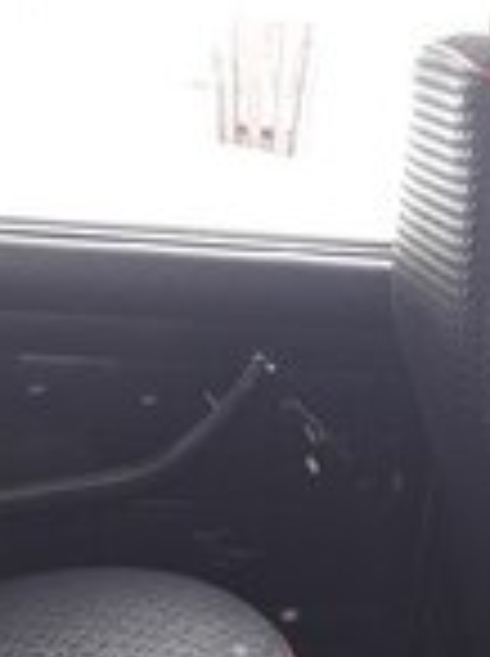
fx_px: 1741
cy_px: 778
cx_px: 526
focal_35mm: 92
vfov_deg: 20.1
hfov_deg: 15.6
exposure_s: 1/105
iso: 40
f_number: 1.9
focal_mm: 3.6
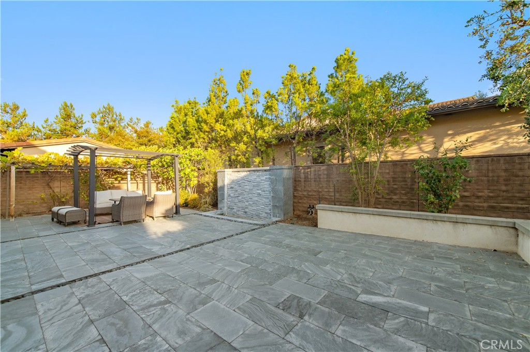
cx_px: 265
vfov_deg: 81.1
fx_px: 206
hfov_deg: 104.3
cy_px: 176
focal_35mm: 14
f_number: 5.6
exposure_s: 1/250
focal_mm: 14
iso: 180
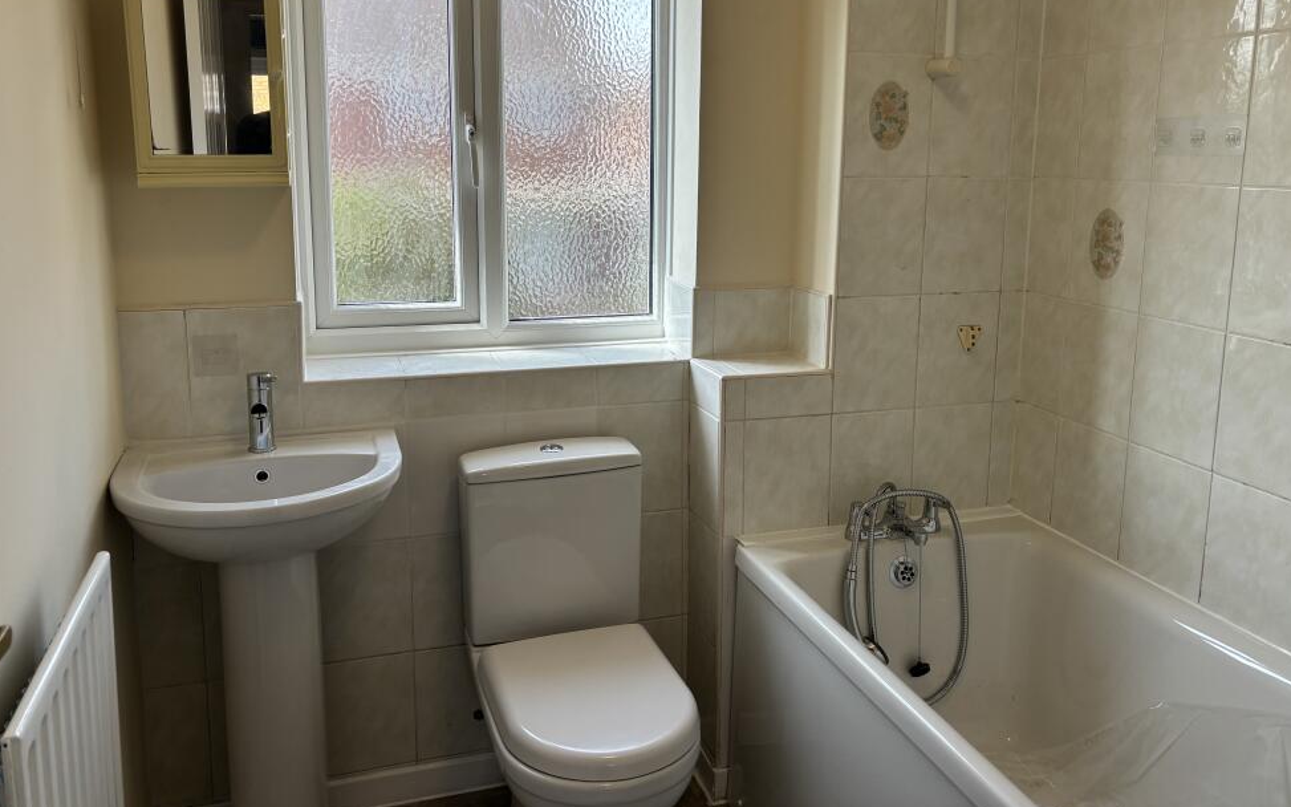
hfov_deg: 64.6
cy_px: 305
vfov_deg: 42.8
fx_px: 1020
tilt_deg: -8.2
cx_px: 649
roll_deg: -0.4
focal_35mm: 29
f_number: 1.6
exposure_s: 1/313
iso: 50
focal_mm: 5.96
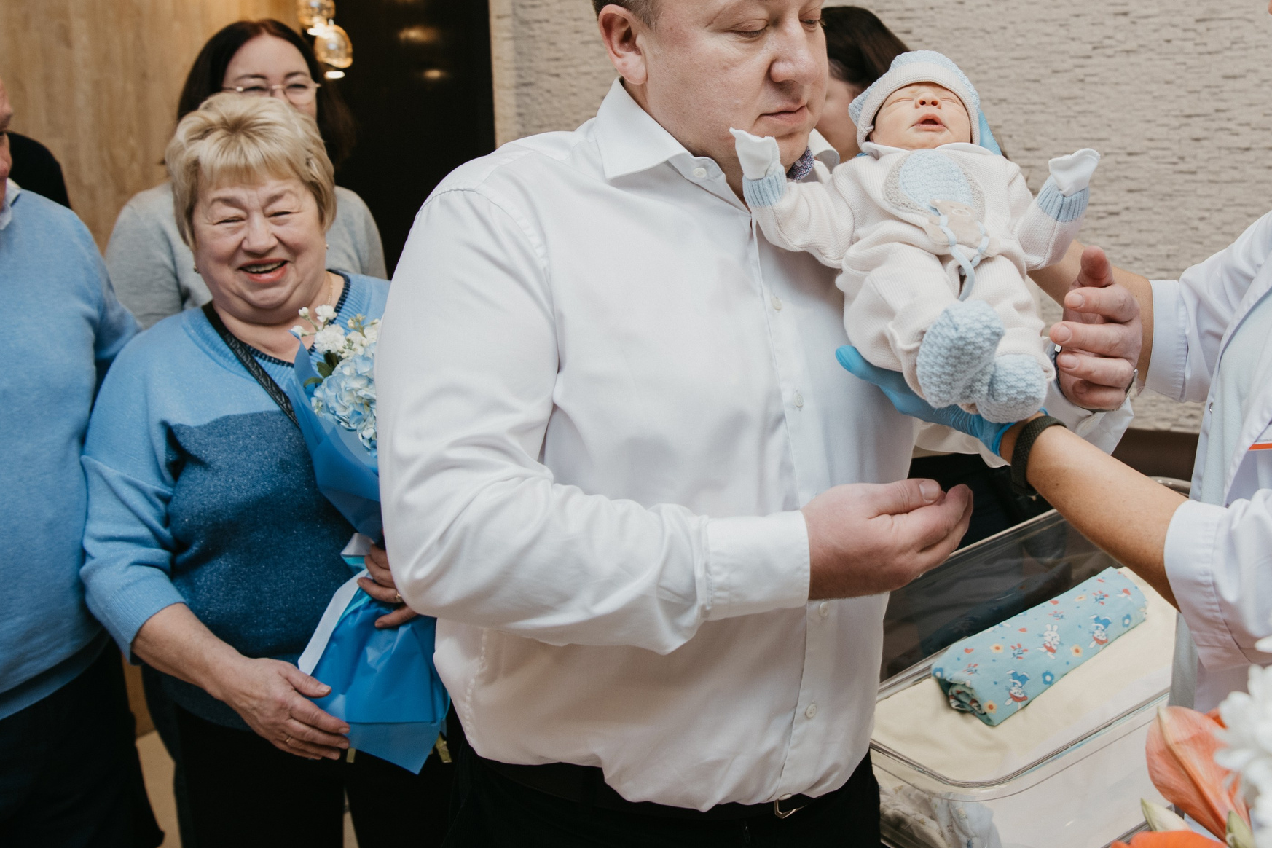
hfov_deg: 43.1
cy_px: 258
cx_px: 825
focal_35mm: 45
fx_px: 1590
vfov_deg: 29.6
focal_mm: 28
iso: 200
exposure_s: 1/160
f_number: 4
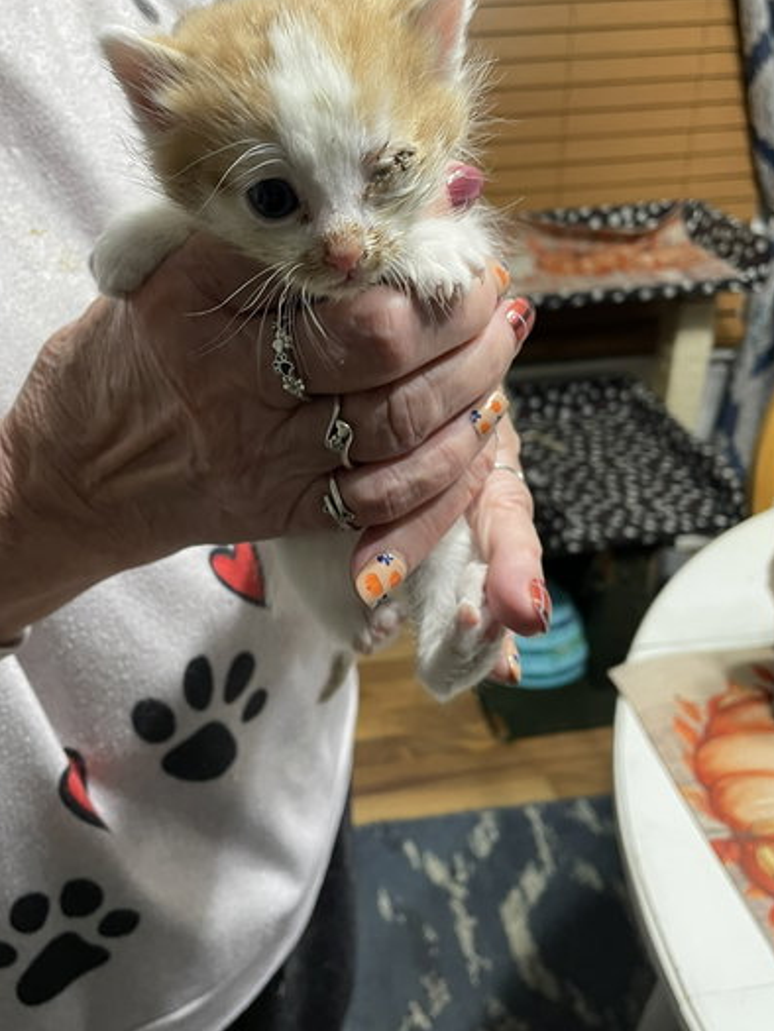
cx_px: 332
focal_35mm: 33
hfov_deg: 42.9
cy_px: 461
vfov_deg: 55.2
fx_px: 983
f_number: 1.6
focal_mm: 4.2
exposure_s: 1/60
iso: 160
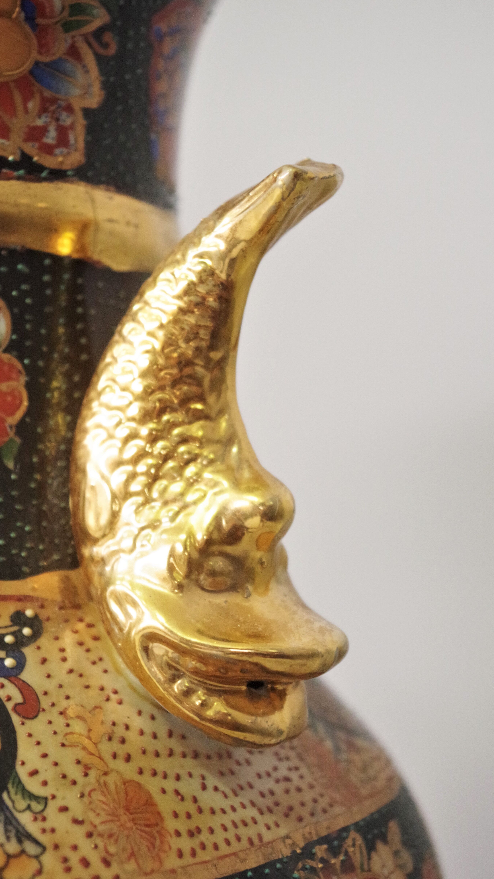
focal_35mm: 49
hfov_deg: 24.4
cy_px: 442
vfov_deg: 42.1
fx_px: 1141
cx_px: 203
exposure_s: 1/60
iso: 3200
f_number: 4
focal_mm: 30.63
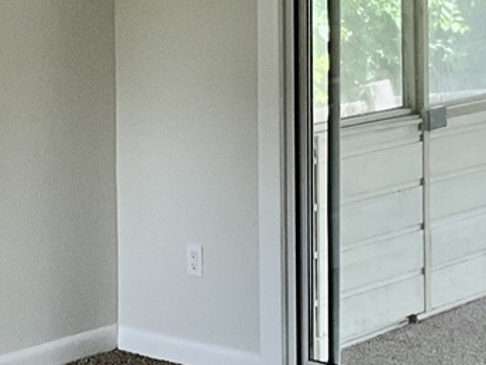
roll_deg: +0.0
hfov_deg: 16.3
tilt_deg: -4.5
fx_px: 1699
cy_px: -1
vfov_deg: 12.1
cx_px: 206
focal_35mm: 121
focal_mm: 3
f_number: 1.8
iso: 40
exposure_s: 1/60
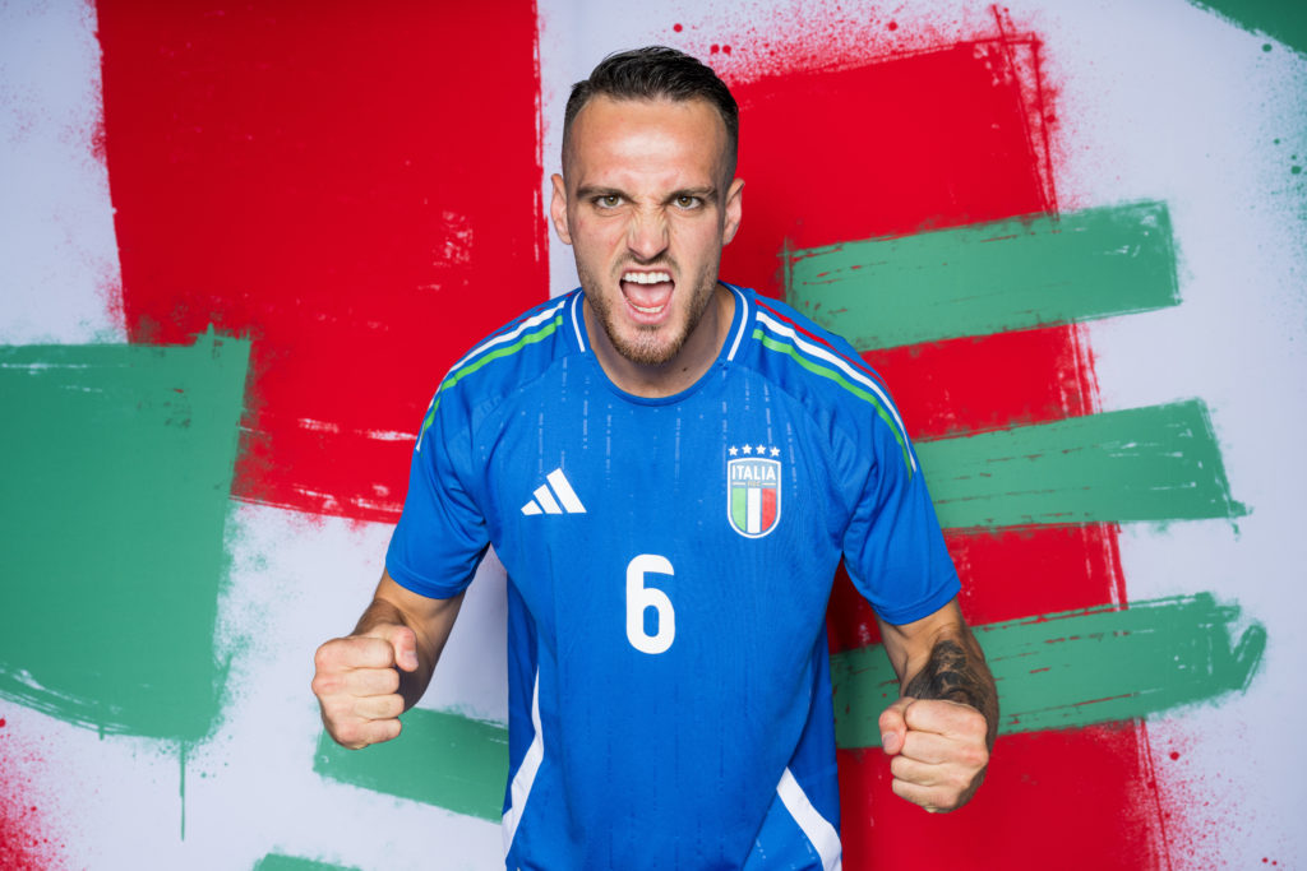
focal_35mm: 37
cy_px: 436
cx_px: 654
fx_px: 1343
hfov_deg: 51.9
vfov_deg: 36.0
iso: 200
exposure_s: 1/200
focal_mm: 37
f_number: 7.1
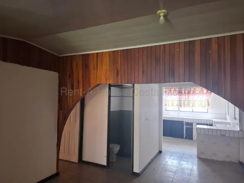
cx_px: 122
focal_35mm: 23
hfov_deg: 73.9
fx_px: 162
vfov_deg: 58.9
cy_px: 92
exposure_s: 1/60
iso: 320
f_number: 1.8
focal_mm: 5.54
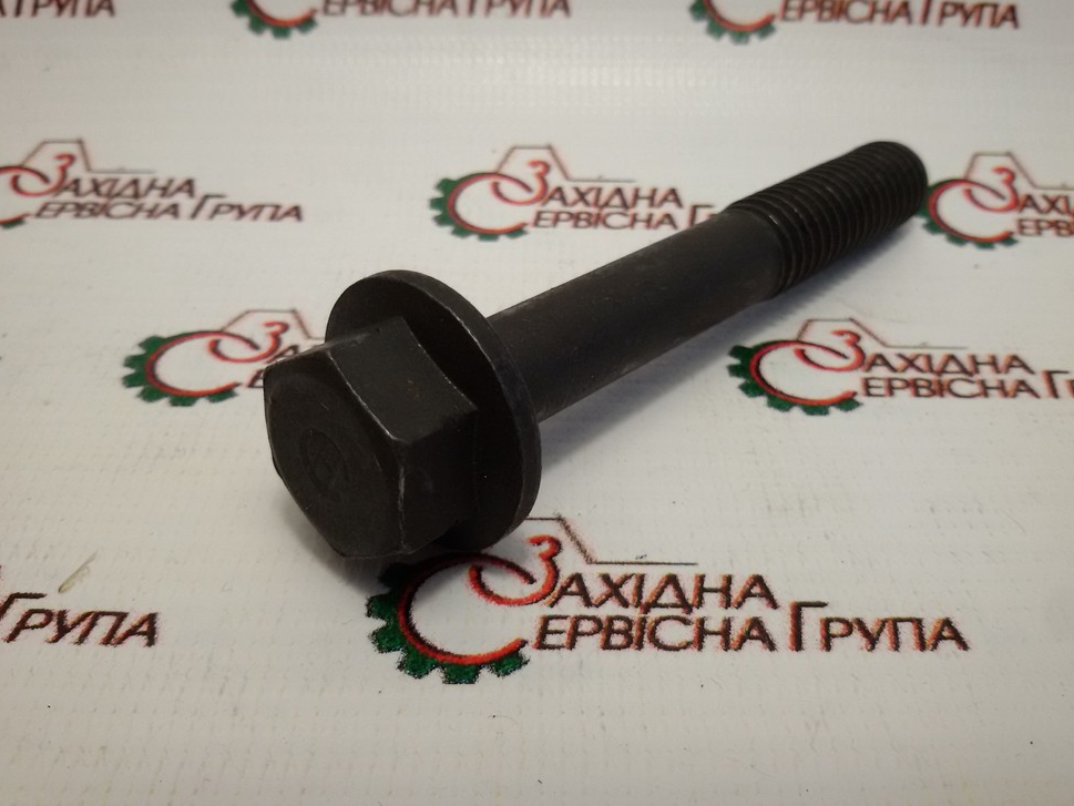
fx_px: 993
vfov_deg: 44.2
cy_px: 391
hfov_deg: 56.8
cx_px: 543
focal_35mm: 32
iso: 64
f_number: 2.4
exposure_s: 1/120
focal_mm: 2.93
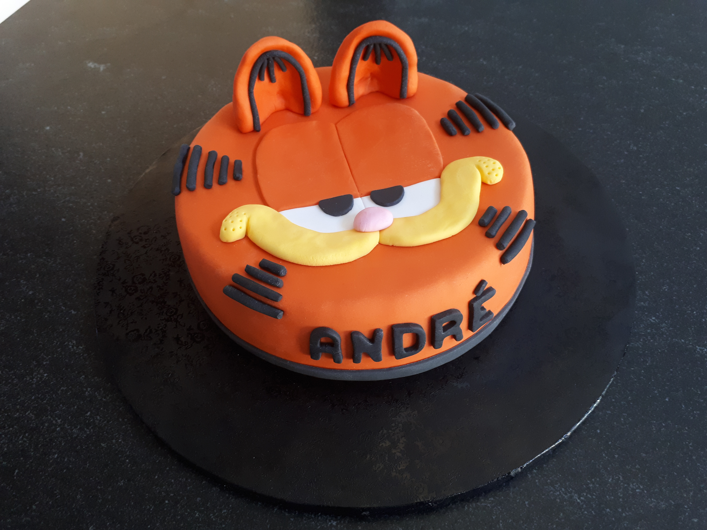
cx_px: 354
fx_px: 551
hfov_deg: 65.3
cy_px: 265
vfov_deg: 51.4
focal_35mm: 27
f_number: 1.9
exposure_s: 1/17
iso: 160
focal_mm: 3.6
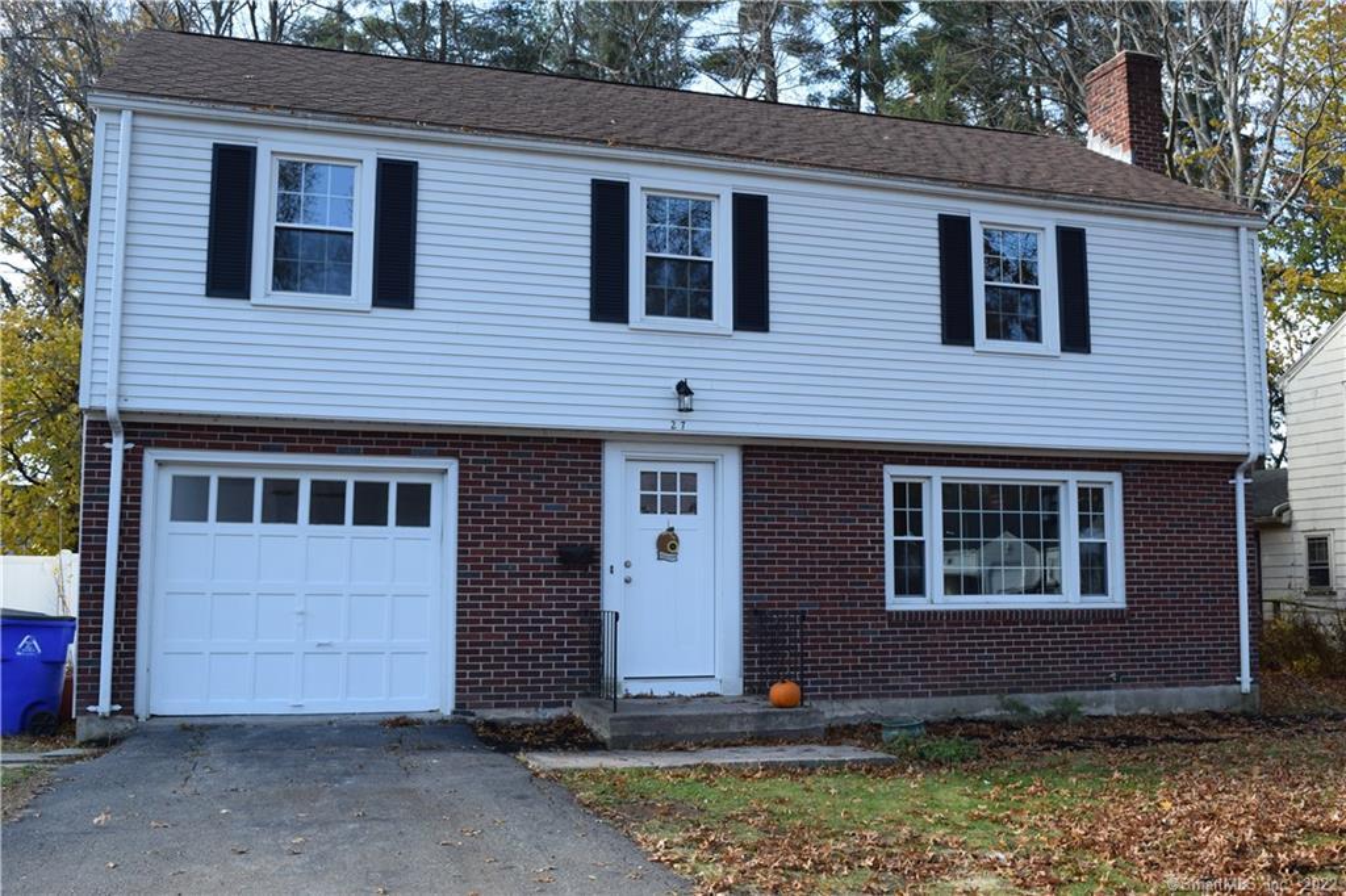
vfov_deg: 38.3
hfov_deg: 55.1
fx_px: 1289
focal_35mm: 34
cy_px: 448
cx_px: 673
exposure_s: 1/200
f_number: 7.1
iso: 400
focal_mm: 23
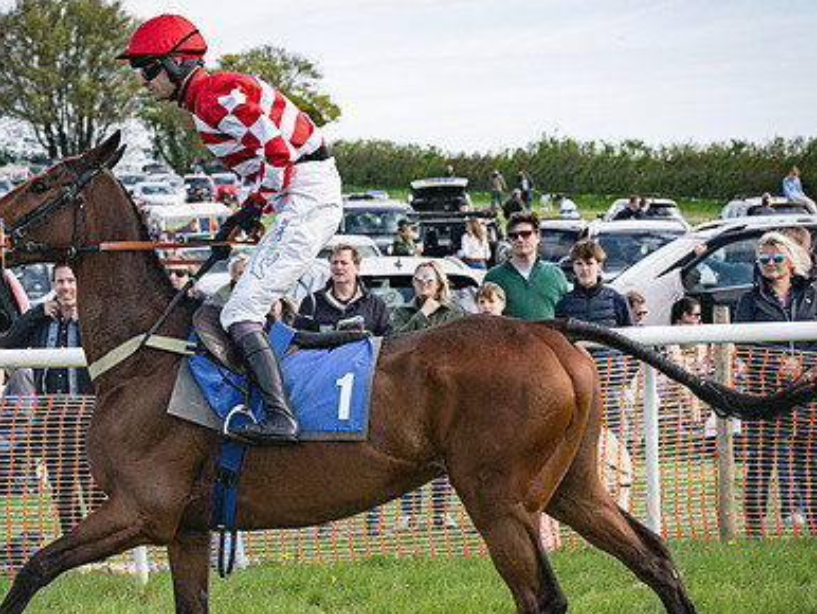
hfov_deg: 13.7
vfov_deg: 10.4
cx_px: 205
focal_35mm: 143
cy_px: 481
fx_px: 3377
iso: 400
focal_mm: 70
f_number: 5
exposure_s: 1/4000
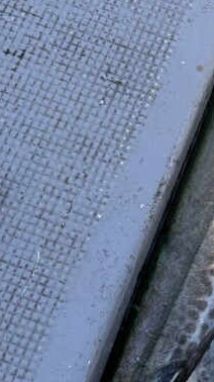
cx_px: 219
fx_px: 758
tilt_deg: -69.1
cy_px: 200
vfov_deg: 28.2
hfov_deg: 15.7
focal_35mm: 75
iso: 64
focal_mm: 5.96
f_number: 1.6
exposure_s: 1/973
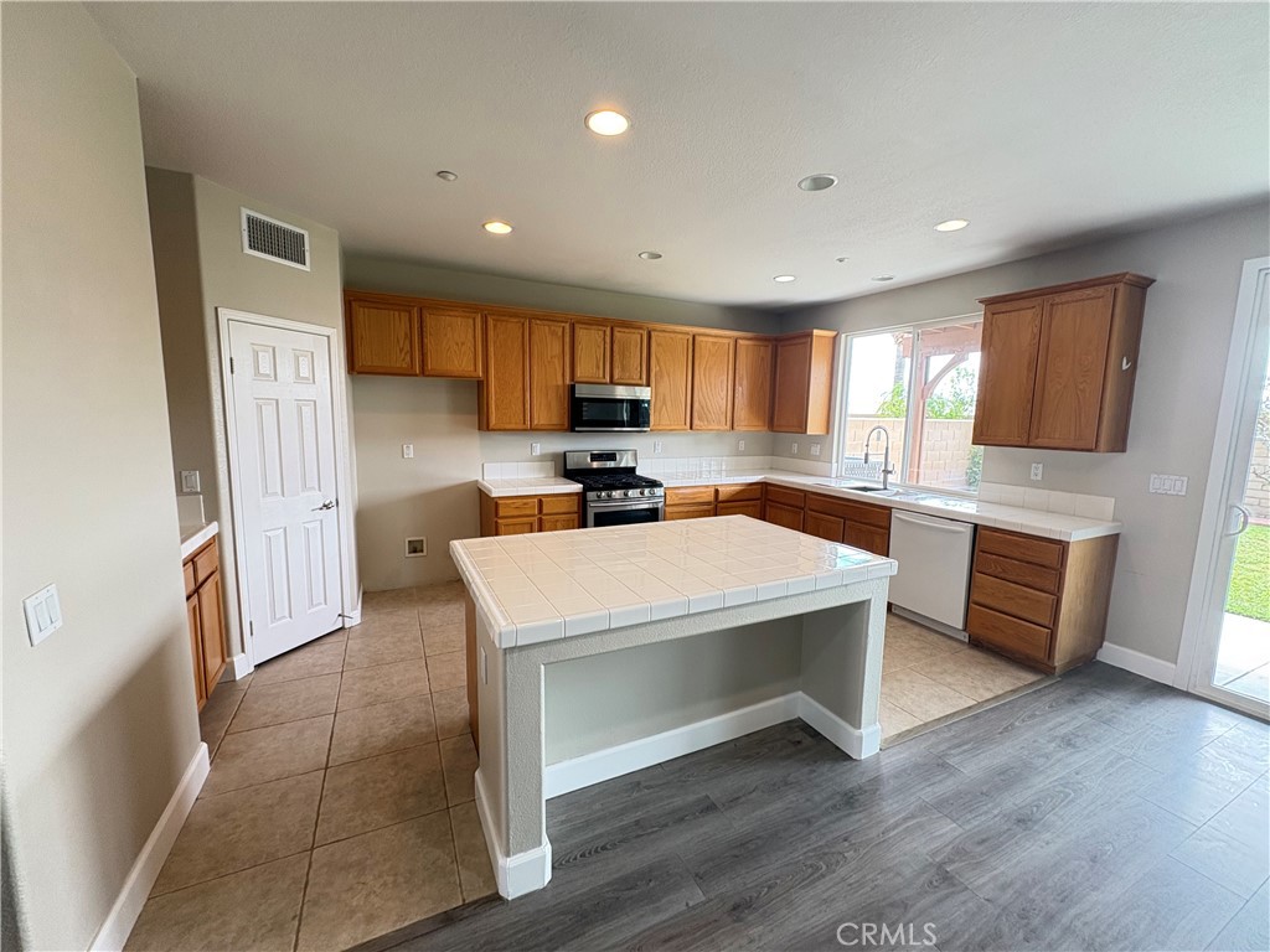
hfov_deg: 102.1
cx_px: 635
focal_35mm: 14
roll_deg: -1.2
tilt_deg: -7.1
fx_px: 514
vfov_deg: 85.7
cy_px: 476
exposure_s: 1/60
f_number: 2.2
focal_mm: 2.22
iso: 125
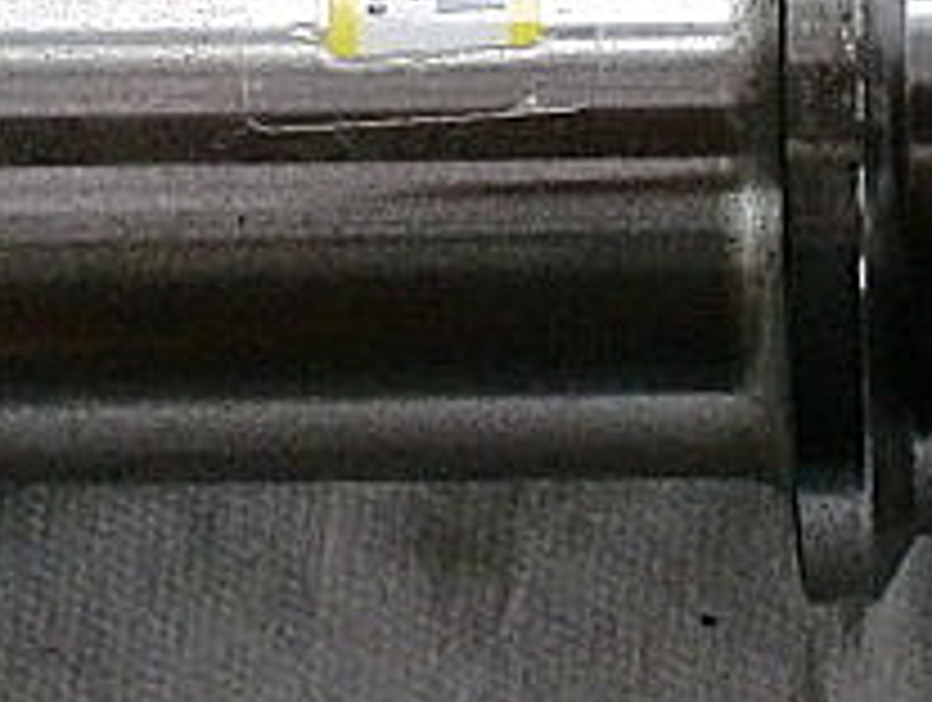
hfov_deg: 18.0
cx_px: 765
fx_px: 2913
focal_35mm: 108
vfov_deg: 13.7
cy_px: 288
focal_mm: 6.3
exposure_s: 1/60
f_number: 3.1
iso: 400
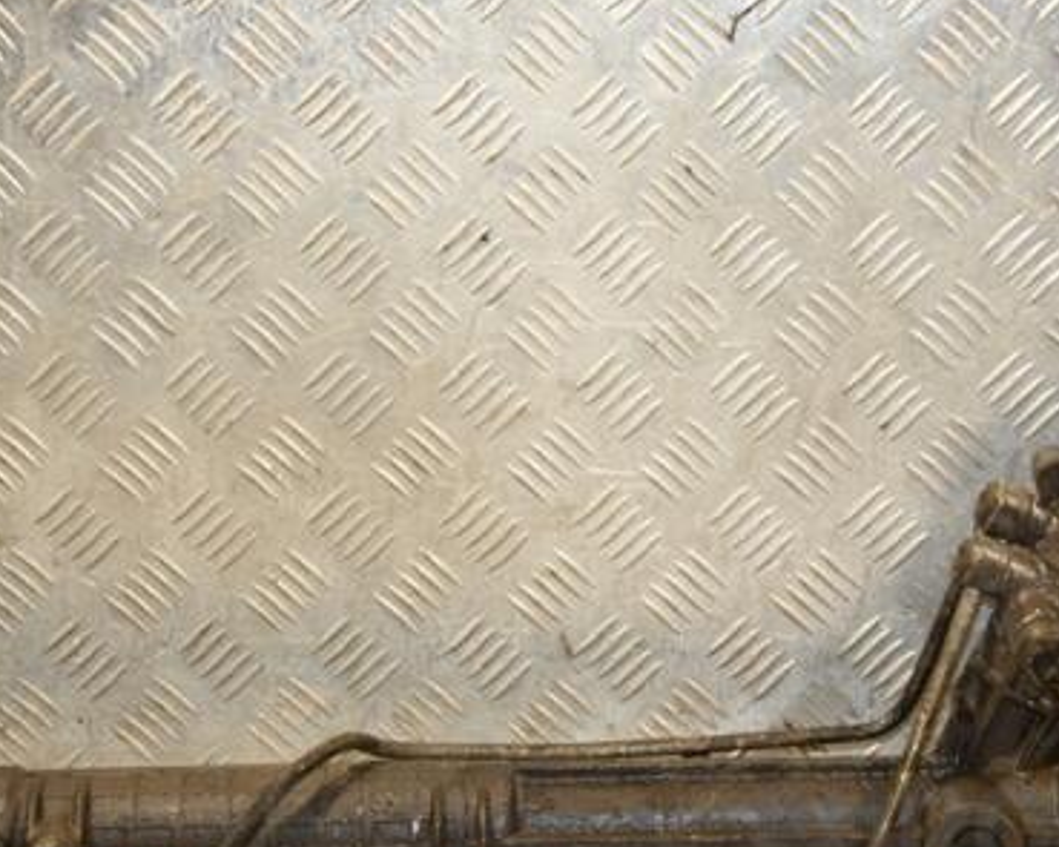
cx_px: 703
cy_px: 448
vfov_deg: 14.0
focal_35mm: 110
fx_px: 3447
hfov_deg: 17.4
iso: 800
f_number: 4.8
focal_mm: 48
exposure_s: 1/160
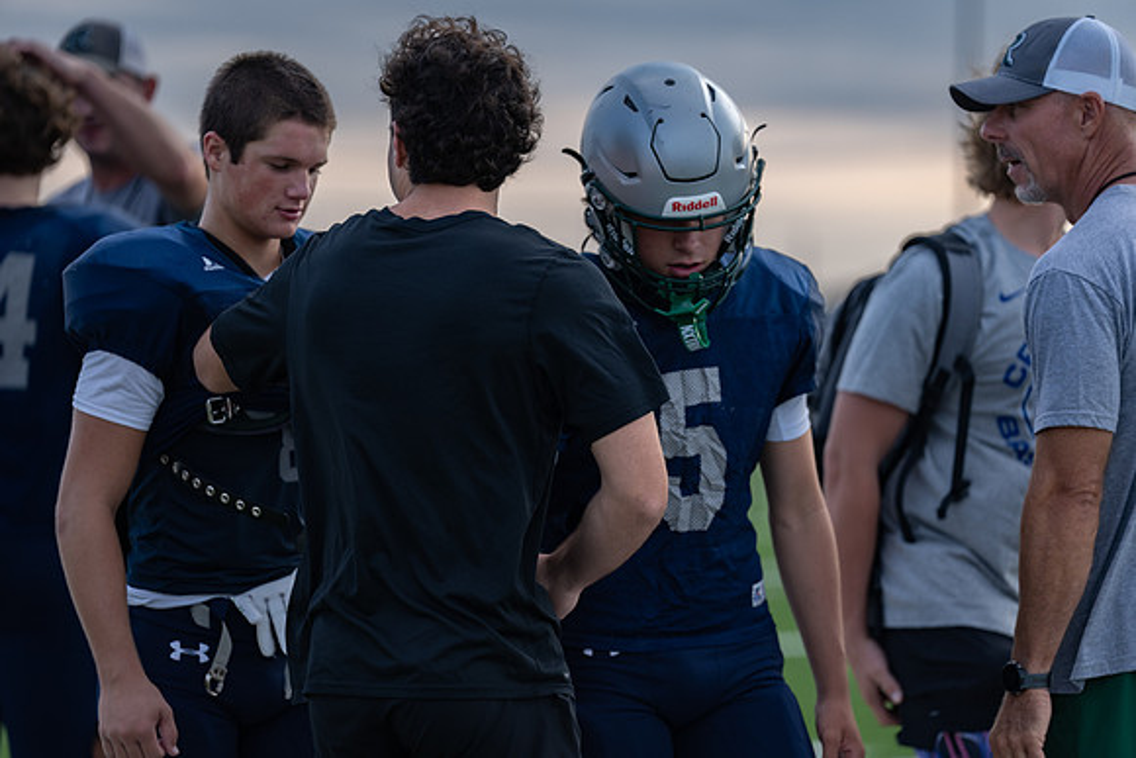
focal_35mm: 189
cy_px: 379
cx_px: 568
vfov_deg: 7.3
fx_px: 5964
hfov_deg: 10.9
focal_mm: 188
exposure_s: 1/500
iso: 100
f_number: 2.8
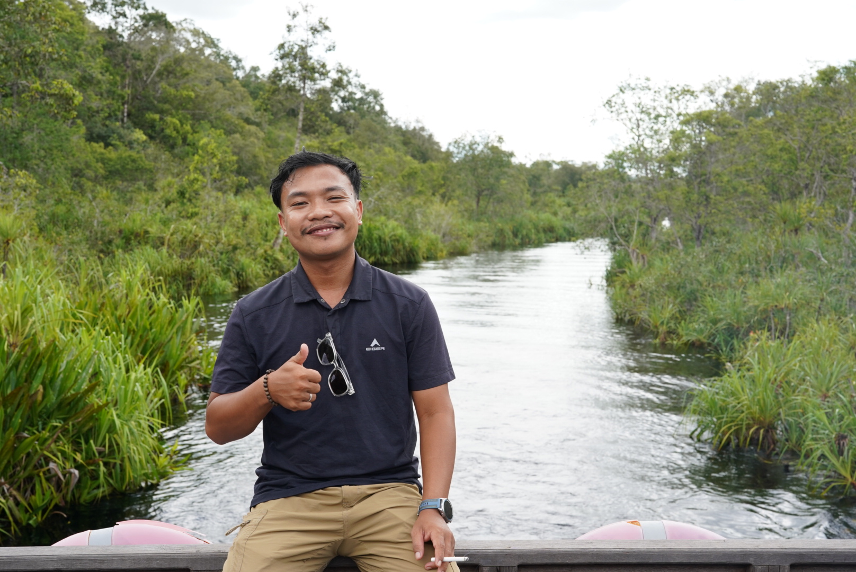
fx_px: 1190
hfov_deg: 39.6
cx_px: 428
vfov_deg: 27.0
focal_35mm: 50
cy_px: 286
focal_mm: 50
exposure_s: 1/250
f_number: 8
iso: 500
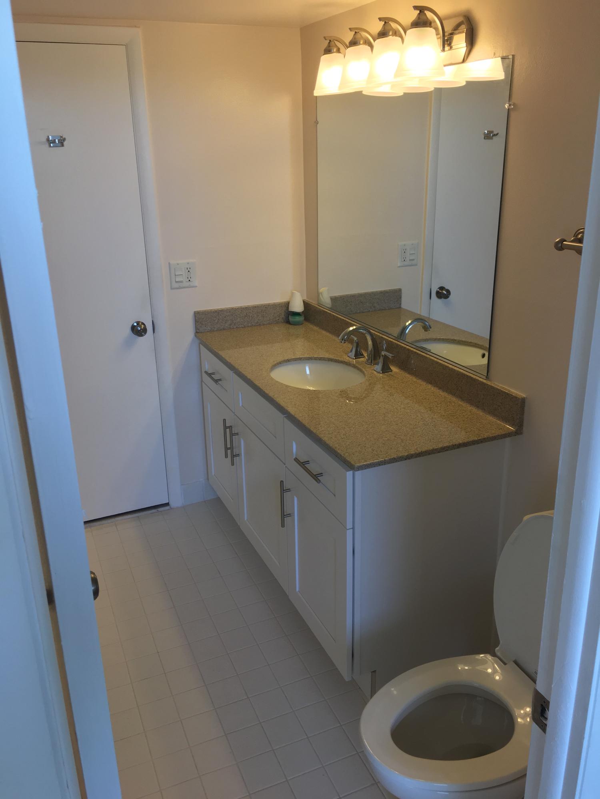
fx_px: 670
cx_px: 300
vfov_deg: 61.7
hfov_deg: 48.2
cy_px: 400
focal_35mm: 29
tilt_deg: -18.8
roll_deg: +1.1
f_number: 2.2
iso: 32
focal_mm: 4.15
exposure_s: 1/60
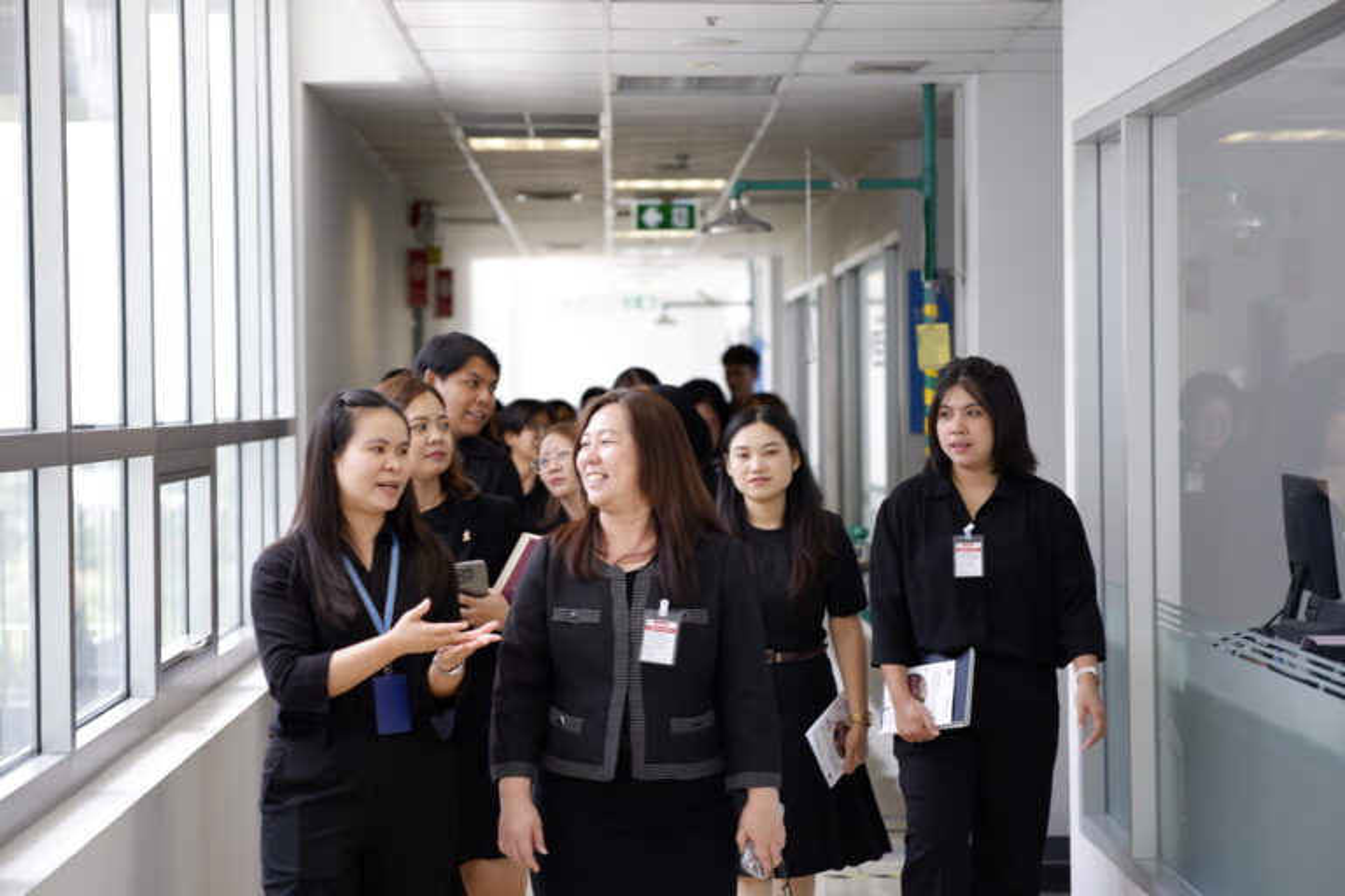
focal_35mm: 84
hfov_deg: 24.2
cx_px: 672
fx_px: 3138
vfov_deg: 16.3
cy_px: 448
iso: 200
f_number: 1.7
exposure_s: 1/180
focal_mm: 56
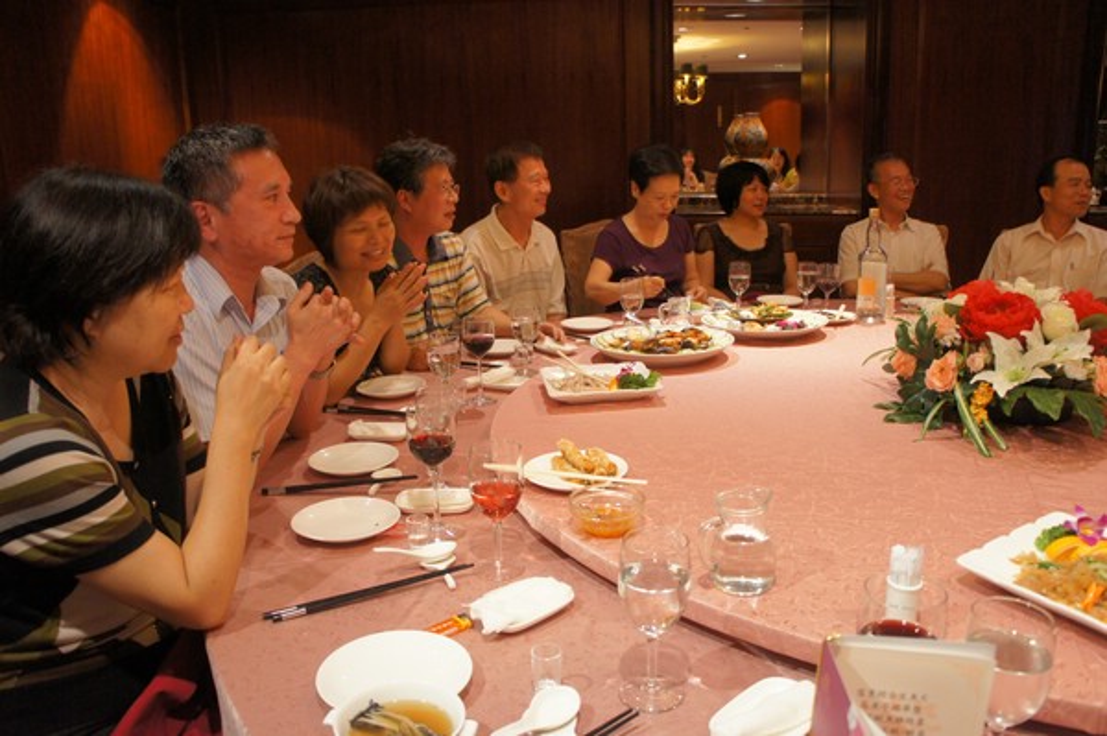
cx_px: 554
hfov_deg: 67.4
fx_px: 830
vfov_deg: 47.9
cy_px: 368
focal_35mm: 27
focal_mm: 18
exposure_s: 1/30
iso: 640
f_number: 3.5
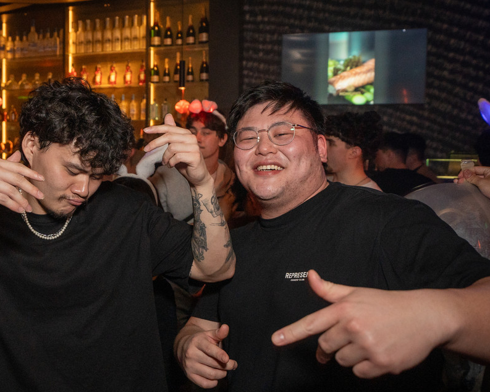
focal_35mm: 34
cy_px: 169
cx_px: 67
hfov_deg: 48.4
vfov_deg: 43.2
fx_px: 493
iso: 1250
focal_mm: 16
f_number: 2.8
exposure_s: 1/125
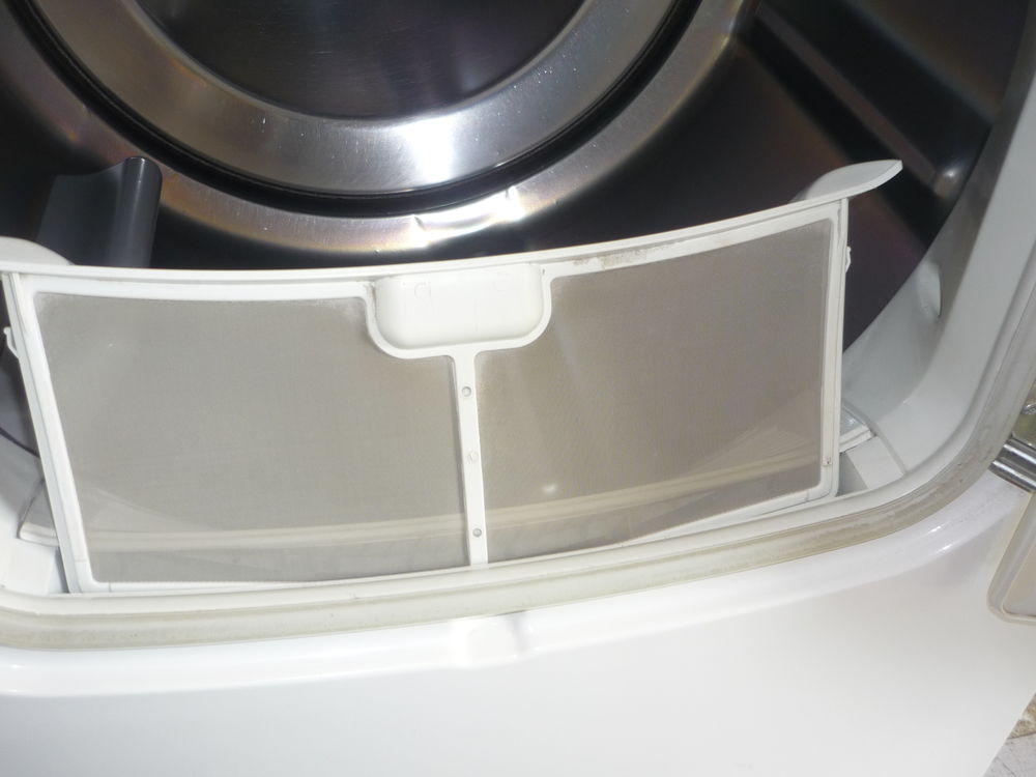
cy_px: 388
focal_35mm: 33
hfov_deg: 55.4
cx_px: 518
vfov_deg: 42.9
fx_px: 988
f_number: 2.8
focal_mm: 5.5
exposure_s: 1/30
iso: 100
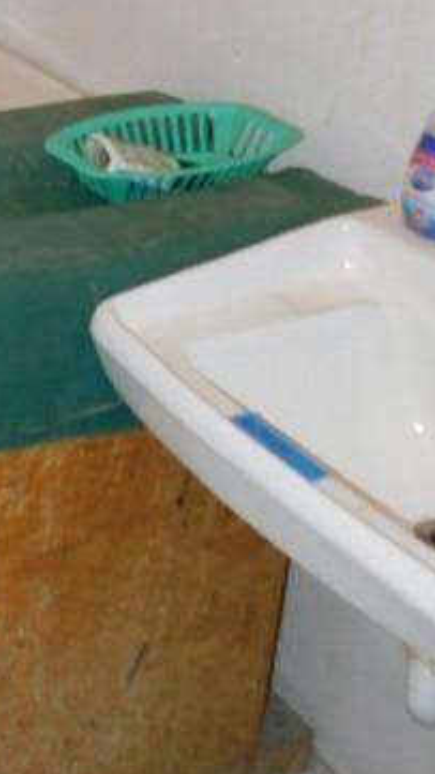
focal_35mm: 71
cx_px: -266
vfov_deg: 28.3
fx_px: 1456
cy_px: 45
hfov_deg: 15.4
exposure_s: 1/30
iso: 200
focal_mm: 4
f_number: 3
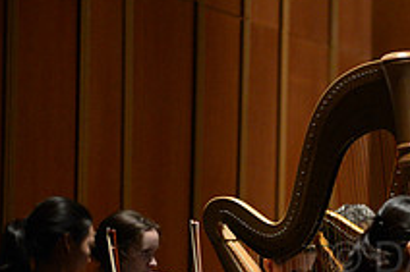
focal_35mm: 425
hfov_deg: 4.8
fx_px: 4836
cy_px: 329
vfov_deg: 3.2
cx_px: 538
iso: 3200
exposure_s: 1/250
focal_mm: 155
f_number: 2.8
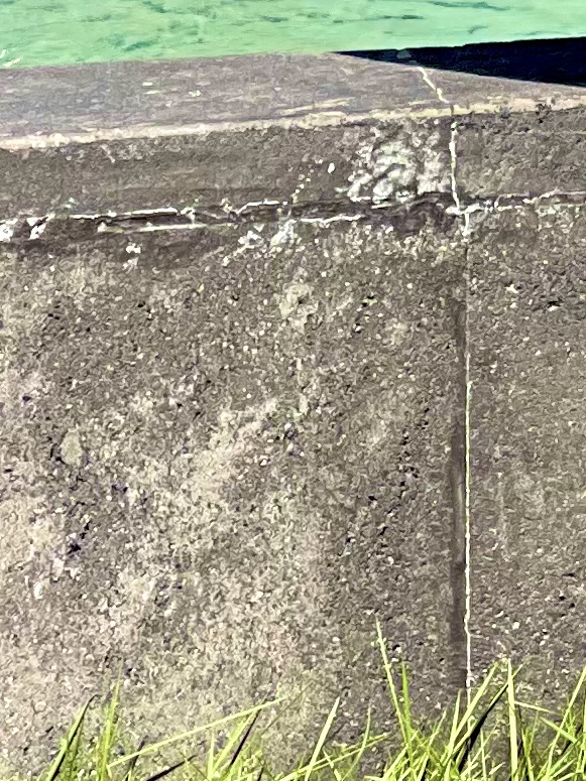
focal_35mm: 333
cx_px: 1280
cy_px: -1097
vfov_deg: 5.7
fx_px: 7518
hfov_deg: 4.4
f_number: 2.2
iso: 32
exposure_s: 1/2016
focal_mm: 7.5
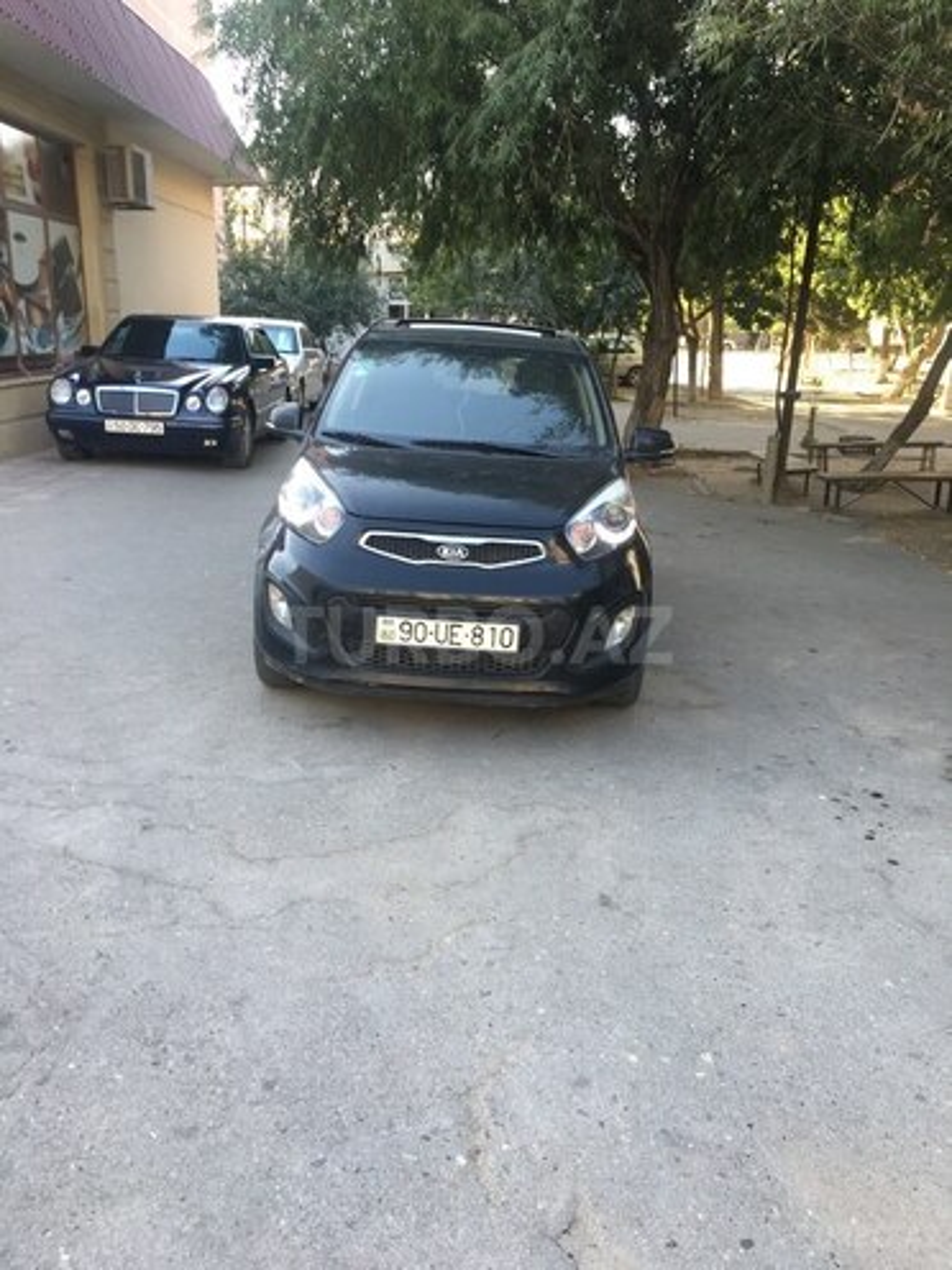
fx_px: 1063
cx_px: 476
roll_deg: -1.0
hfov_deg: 48.2
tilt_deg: -15.8
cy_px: 635
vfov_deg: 61.7
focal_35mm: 29
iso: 32
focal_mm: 4.15
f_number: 2.2
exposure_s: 1/100
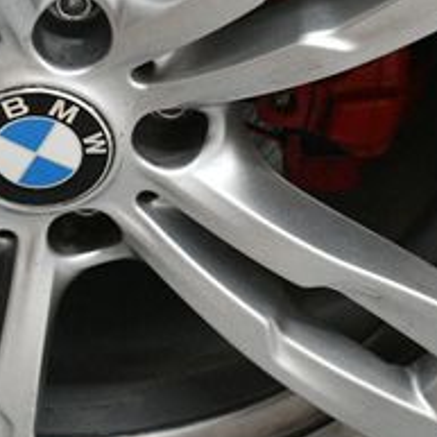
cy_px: 111
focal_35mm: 189
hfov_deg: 9.2
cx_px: 72
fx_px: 2699
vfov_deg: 9.2
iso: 3200
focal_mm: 45
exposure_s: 1/125
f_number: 4.5
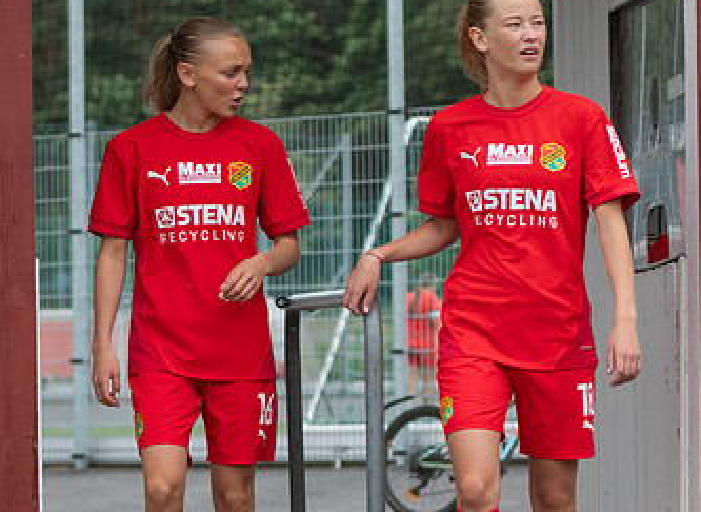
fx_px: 4332
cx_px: 242
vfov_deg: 6.8
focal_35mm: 216
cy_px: 366
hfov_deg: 9.2
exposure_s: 1/1250
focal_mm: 70
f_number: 3.2
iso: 360
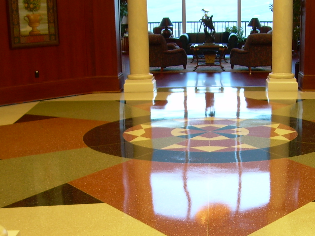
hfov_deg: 30.0
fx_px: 582
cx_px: 214
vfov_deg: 22.6
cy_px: 196
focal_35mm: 64
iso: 50
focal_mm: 6.3
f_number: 2.8
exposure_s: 1/6.7
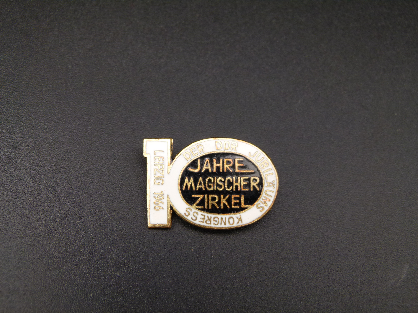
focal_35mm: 48
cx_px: 209
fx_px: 580
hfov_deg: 39.7
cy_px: 156
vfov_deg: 30.3
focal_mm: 8.7
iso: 160
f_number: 3.2
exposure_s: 1/60
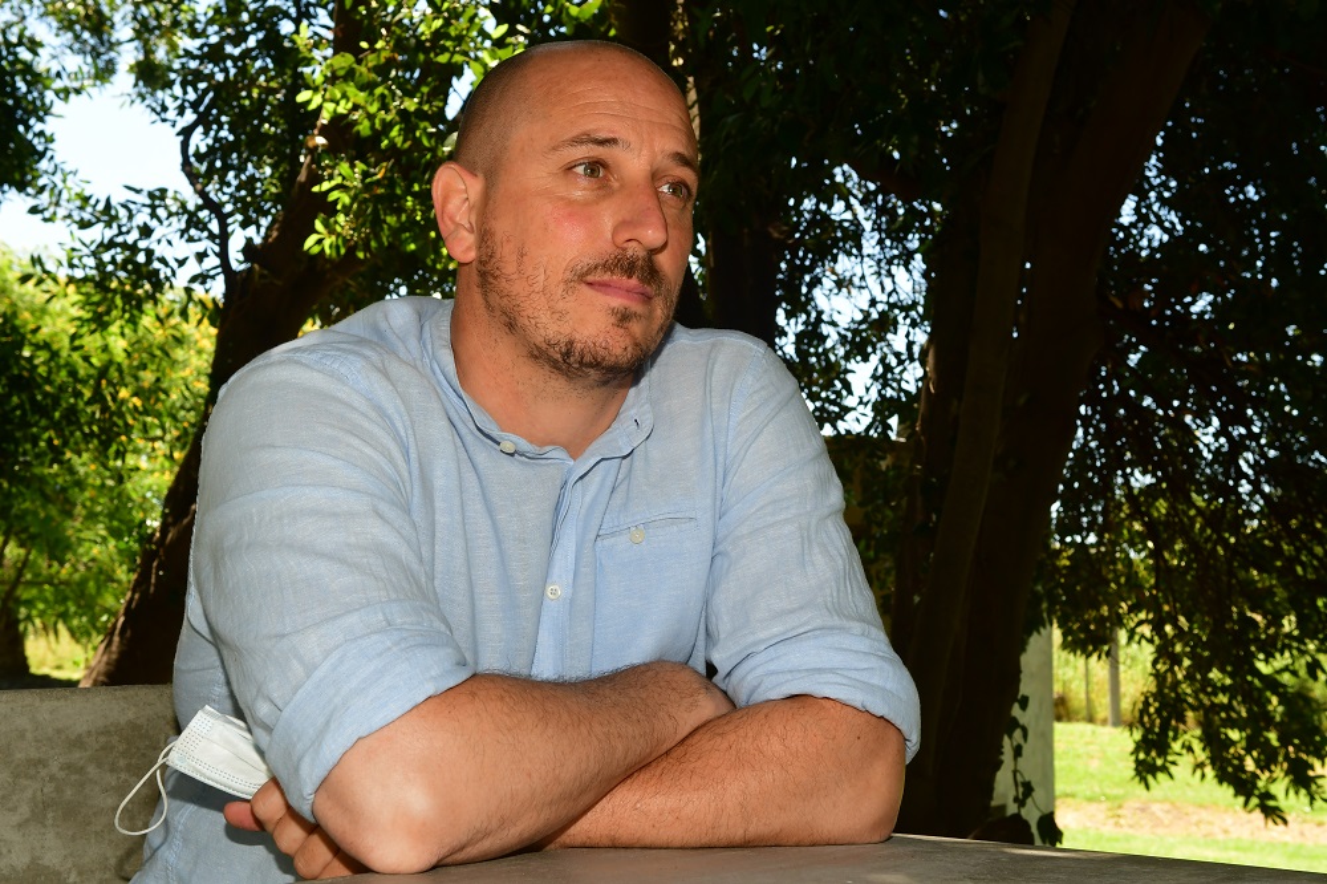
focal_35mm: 52
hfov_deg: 37.9
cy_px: 442
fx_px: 1934
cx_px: 664
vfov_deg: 25.7
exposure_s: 1/200
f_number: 10
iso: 500
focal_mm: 35
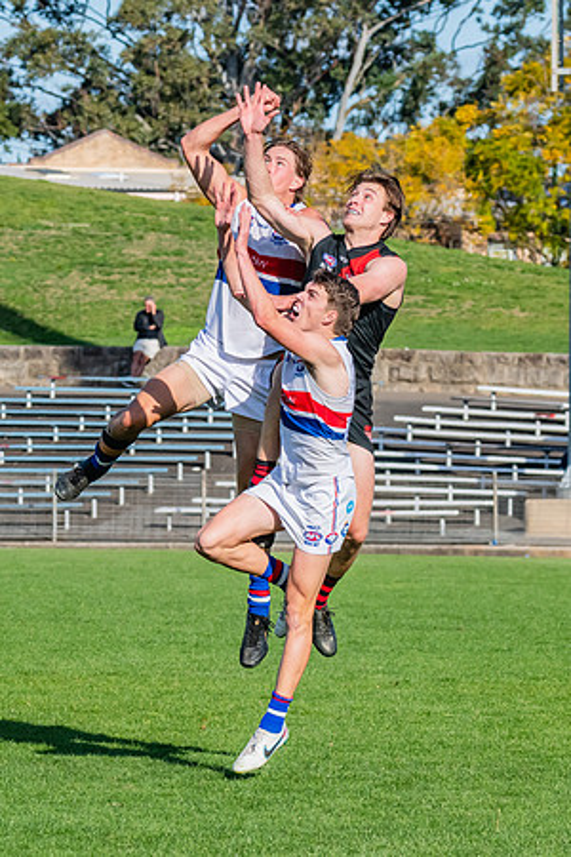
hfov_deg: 4.2
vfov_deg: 6.3
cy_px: 412
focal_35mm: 327
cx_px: 319
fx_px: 7771
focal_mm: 180
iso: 800
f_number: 10
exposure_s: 1/1600
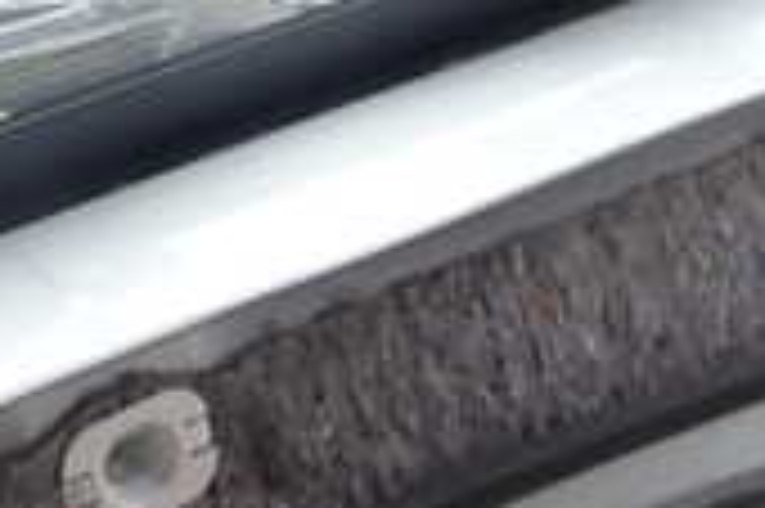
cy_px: 976
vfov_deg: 13.1
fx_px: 1953
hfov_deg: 22.1
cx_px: 252
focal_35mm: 92
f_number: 2.8
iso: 100
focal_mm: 4.5
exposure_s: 1/200
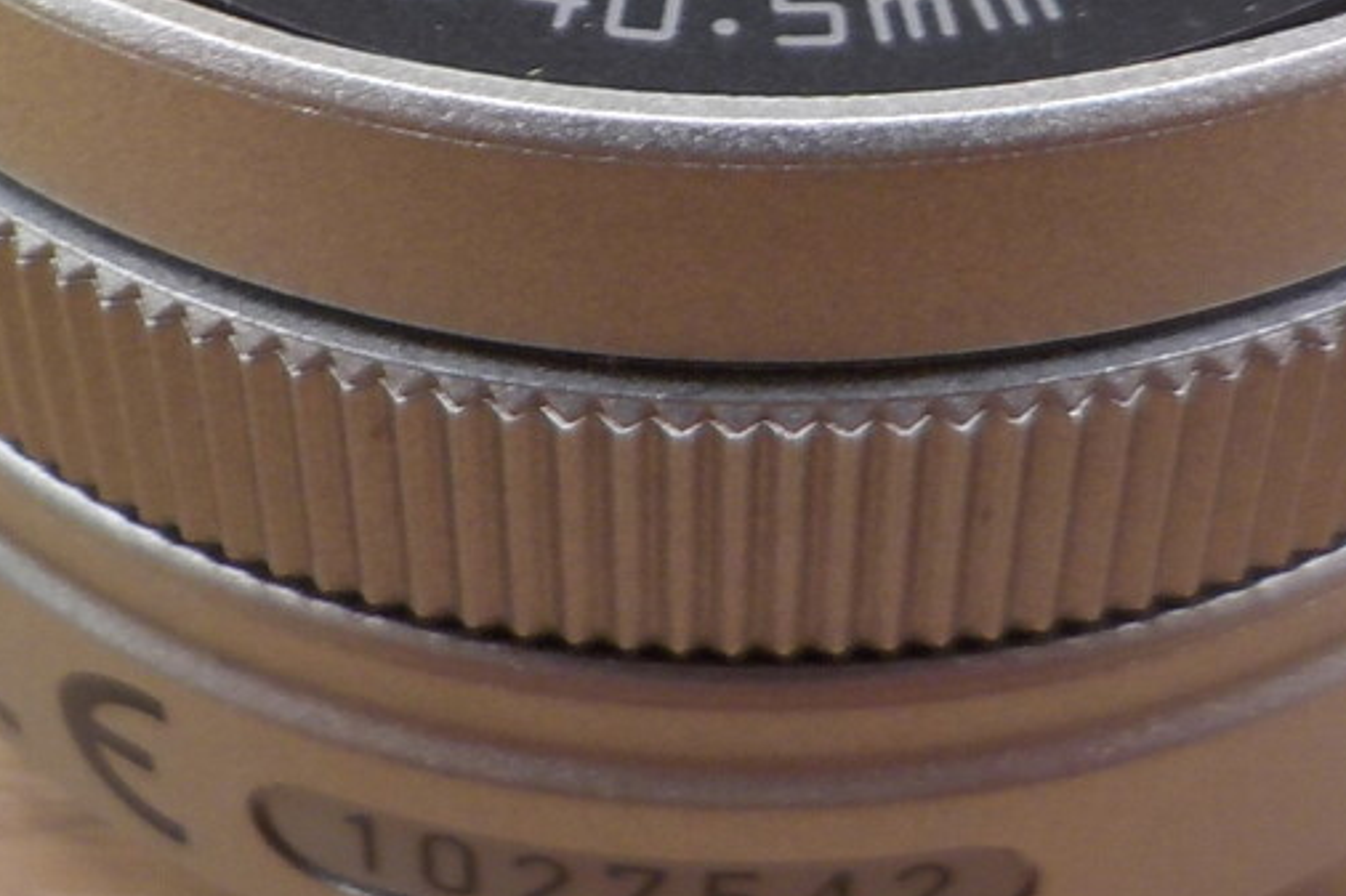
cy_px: -64
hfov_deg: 27.4
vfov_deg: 17.8
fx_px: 2766
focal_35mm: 74
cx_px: 684
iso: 125
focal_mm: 4.1
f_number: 3.3
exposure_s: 1/30
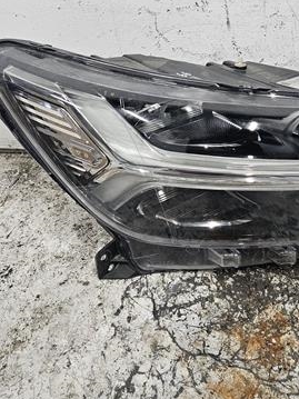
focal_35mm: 41
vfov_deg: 45.6
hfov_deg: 34.3
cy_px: 163
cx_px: 230
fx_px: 472
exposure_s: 1/100
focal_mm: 5.4
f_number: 1.8
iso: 320
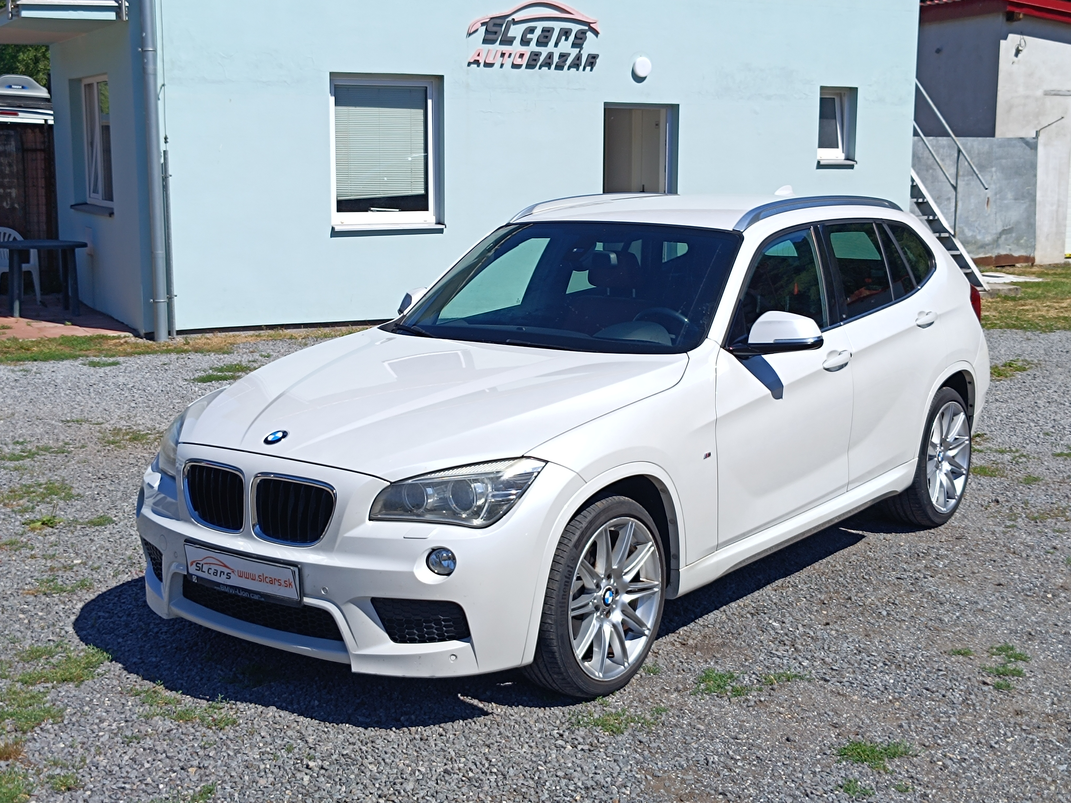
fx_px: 743
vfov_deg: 56.8
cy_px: 402
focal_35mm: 24
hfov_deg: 71.6
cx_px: 536
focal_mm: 5.59
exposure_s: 1/2198
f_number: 1.88
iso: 57
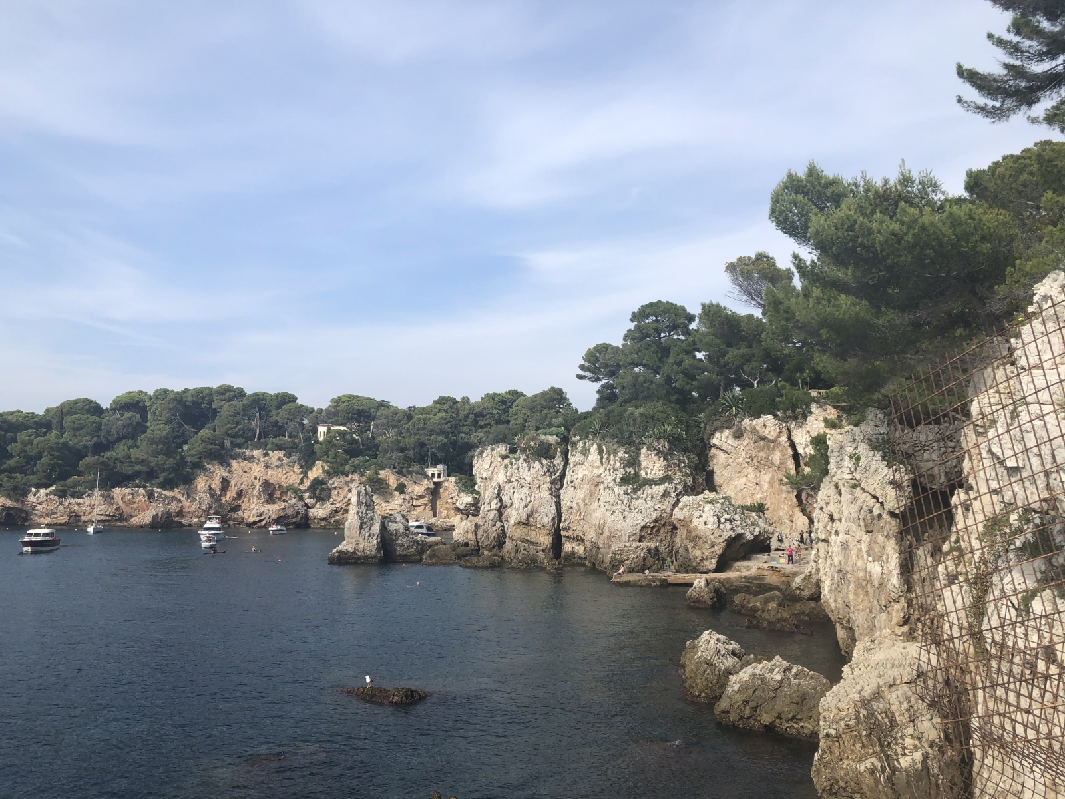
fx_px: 861
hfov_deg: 63.4
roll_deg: -1.2
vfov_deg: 49.7
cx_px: 532
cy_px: 400
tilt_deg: +8.3
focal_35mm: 28
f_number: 1.8
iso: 20
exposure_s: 1/2288
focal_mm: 3.99
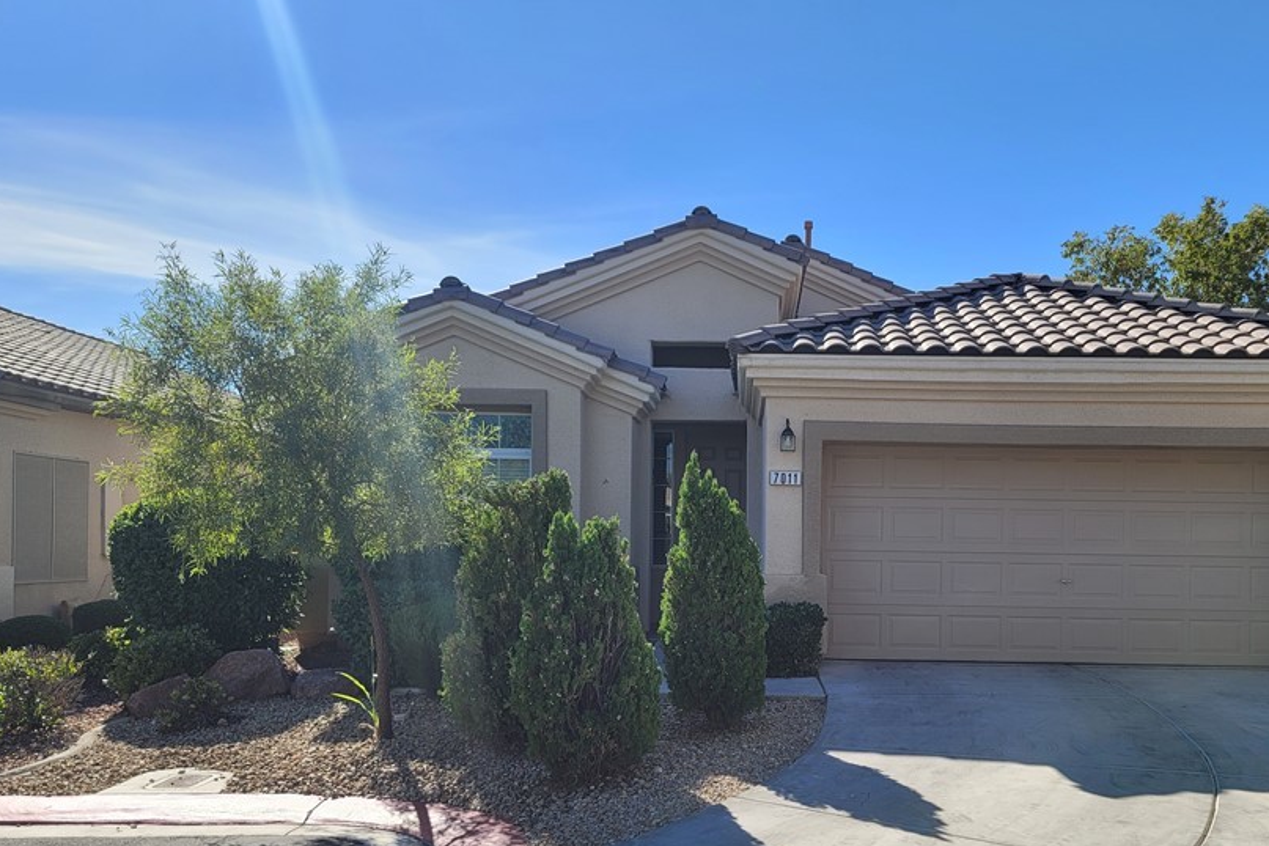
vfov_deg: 39.6
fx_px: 1163
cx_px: 745
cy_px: 554
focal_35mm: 33
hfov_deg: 56.9
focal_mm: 7
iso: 20
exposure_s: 1/909
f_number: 1.8
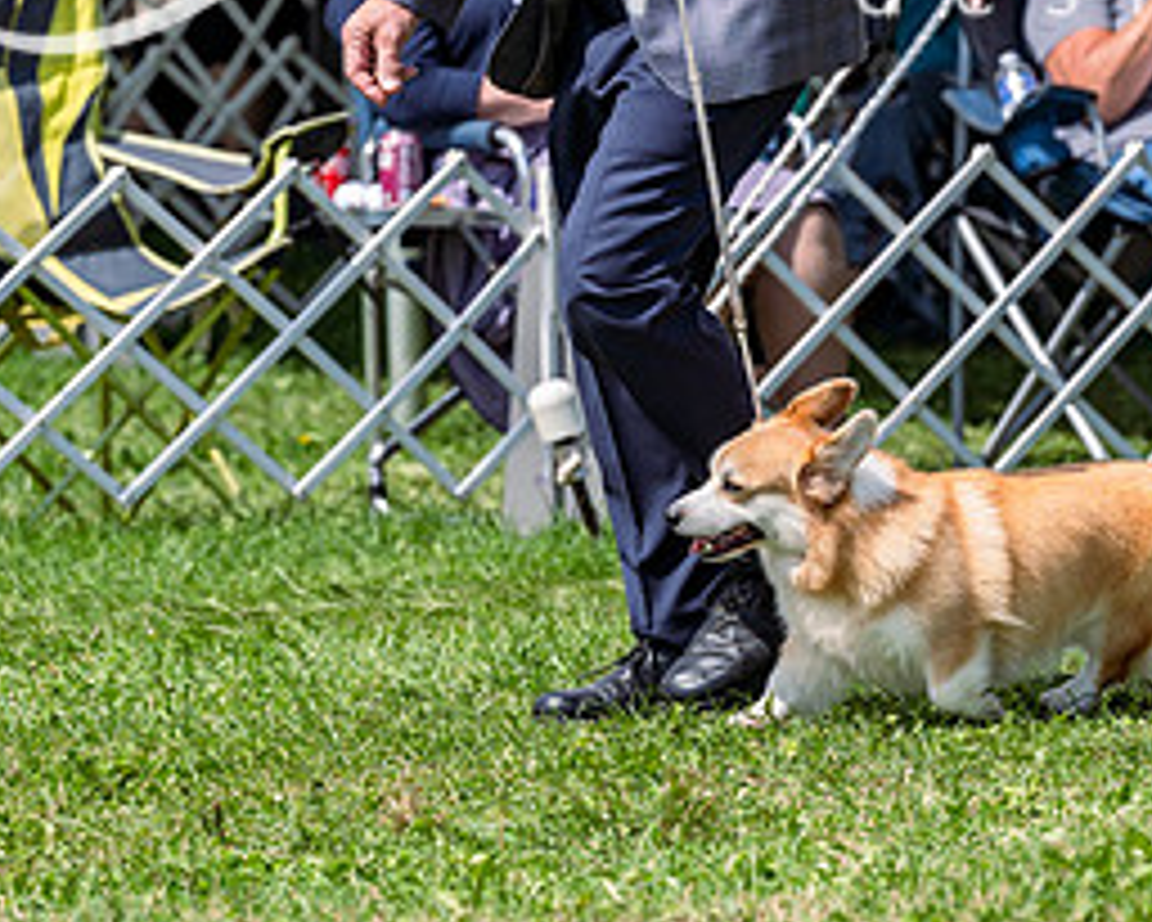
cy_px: 148
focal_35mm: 393
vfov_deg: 3.9
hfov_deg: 4.9
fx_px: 13404
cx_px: 686
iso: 100
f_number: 4.5
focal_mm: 159
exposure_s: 1/1000
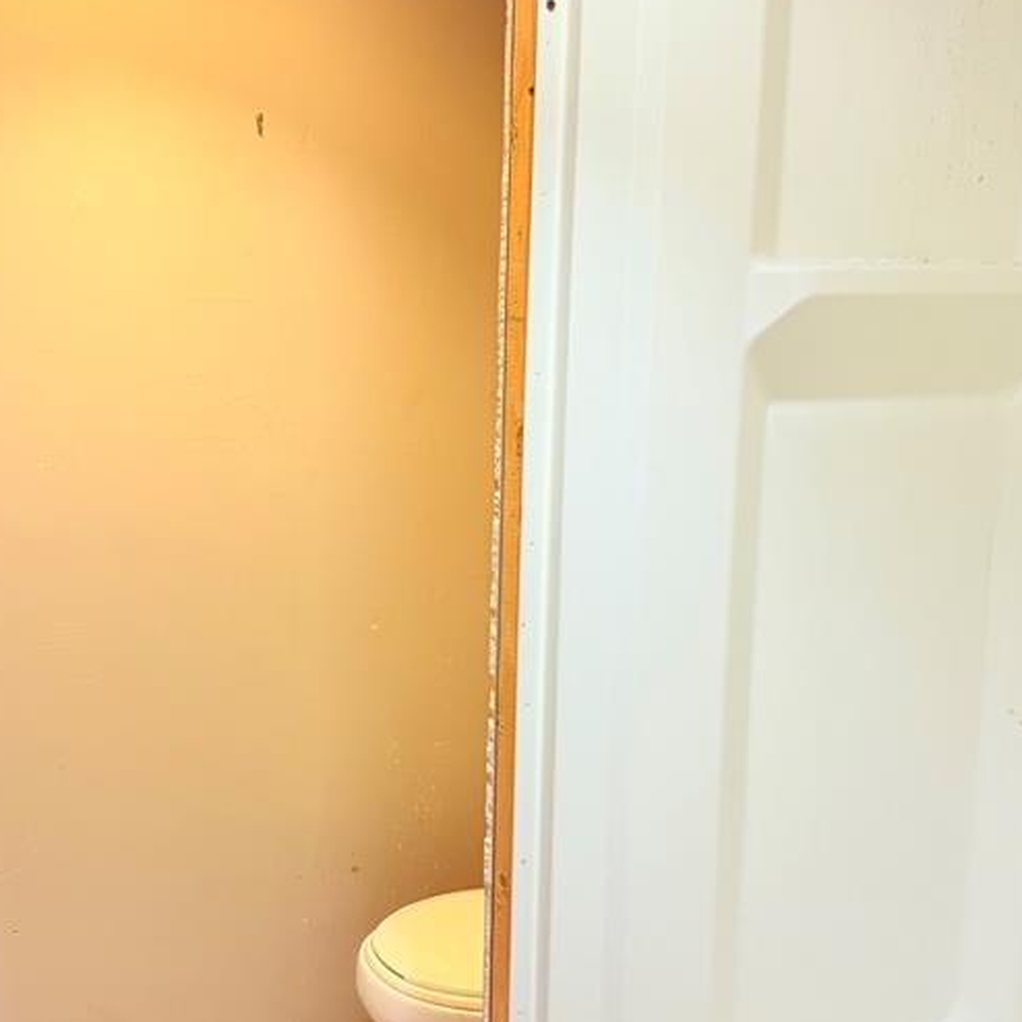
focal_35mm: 44
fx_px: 1470
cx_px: 368
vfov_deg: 38.3
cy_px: 571
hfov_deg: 38.0
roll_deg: +0.1
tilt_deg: -9.9
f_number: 1.78
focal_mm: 6.76
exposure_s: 1/60
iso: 400
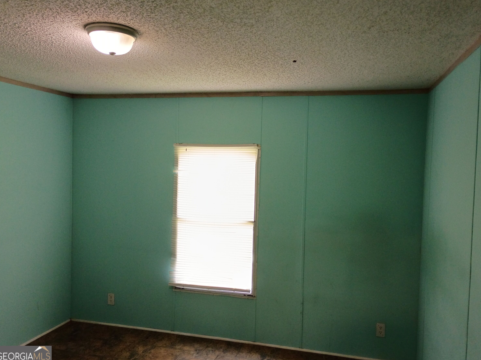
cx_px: 245
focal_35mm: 30
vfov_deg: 46.8
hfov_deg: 60.0
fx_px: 417
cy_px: 178
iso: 269
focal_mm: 4.27
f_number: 1.8
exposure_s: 1/60
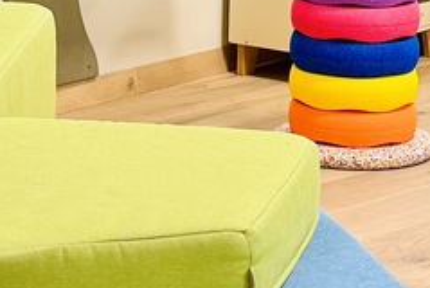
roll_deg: -1.2
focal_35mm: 146
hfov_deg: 14.0
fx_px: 1746
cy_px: -137
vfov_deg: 9.2
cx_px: 248
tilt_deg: -4.7
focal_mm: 6.76
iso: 250
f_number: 1.78
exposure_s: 1/59
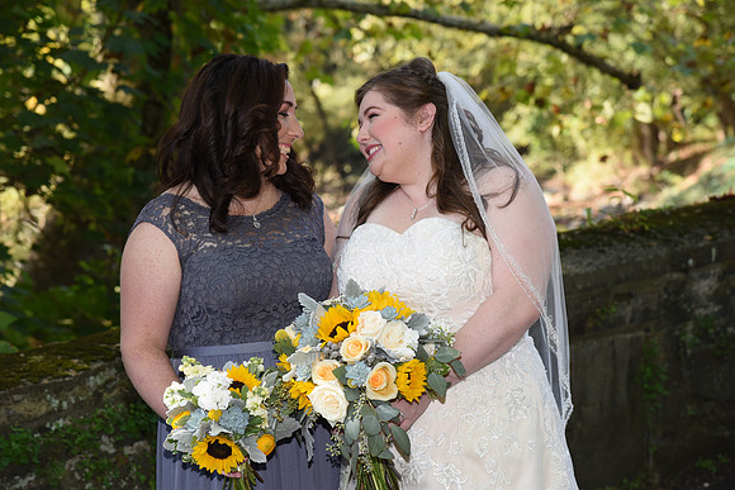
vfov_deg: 13.0
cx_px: 368
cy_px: 245
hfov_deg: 19.5
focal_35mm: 105
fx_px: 2144
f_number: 6.3
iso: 640
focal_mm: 105
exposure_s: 1/200
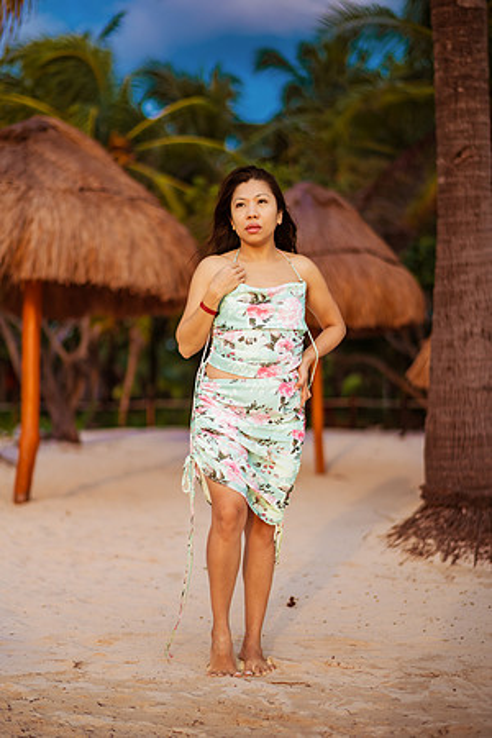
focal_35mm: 58
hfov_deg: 23.4
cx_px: 246
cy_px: 369
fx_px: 1189
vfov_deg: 34.5
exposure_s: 1/8000
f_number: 1.4
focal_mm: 58
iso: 640
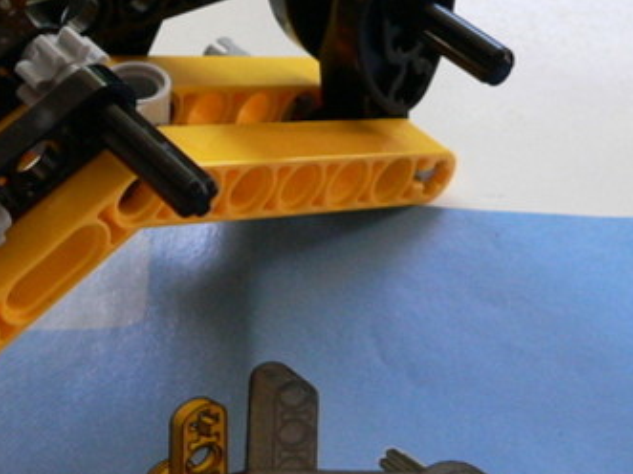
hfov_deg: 19.9
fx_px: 1791
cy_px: 230
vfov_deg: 15.1
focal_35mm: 98
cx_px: 147
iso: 200
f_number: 2.8
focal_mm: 6
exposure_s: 1/40
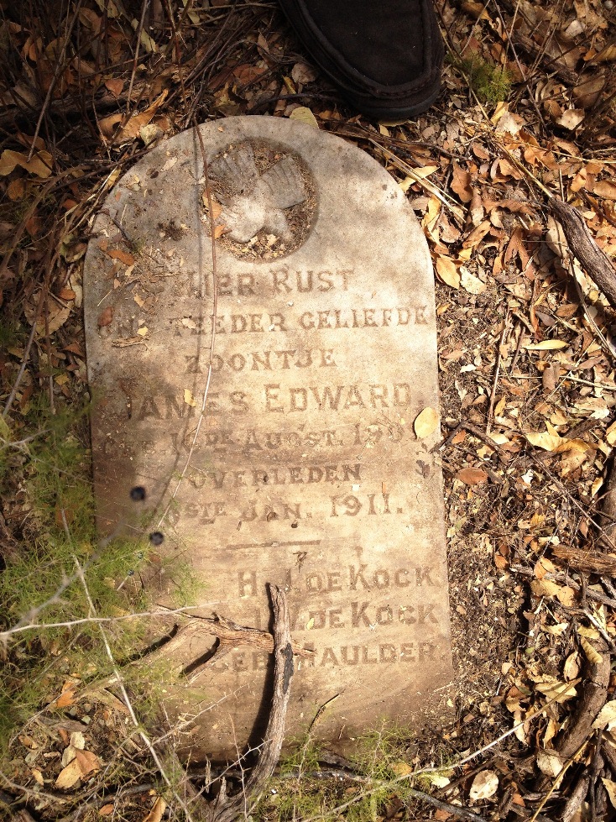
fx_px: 831
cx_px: 308
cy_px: 411
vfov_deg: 52.6
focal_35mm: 35
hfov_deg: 40.7
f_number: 2.4
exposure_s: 1/789
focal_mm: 4.28
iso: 50
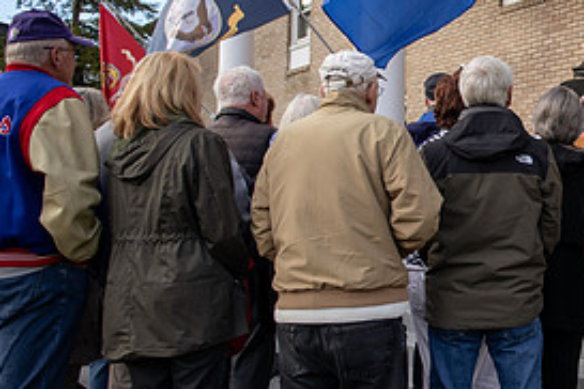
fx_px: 827
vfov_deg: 26.4
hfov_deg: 34.9
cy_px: 149
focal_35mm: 51
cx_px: 599
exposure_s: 1/400
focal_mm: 24
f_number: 3.2
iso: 125
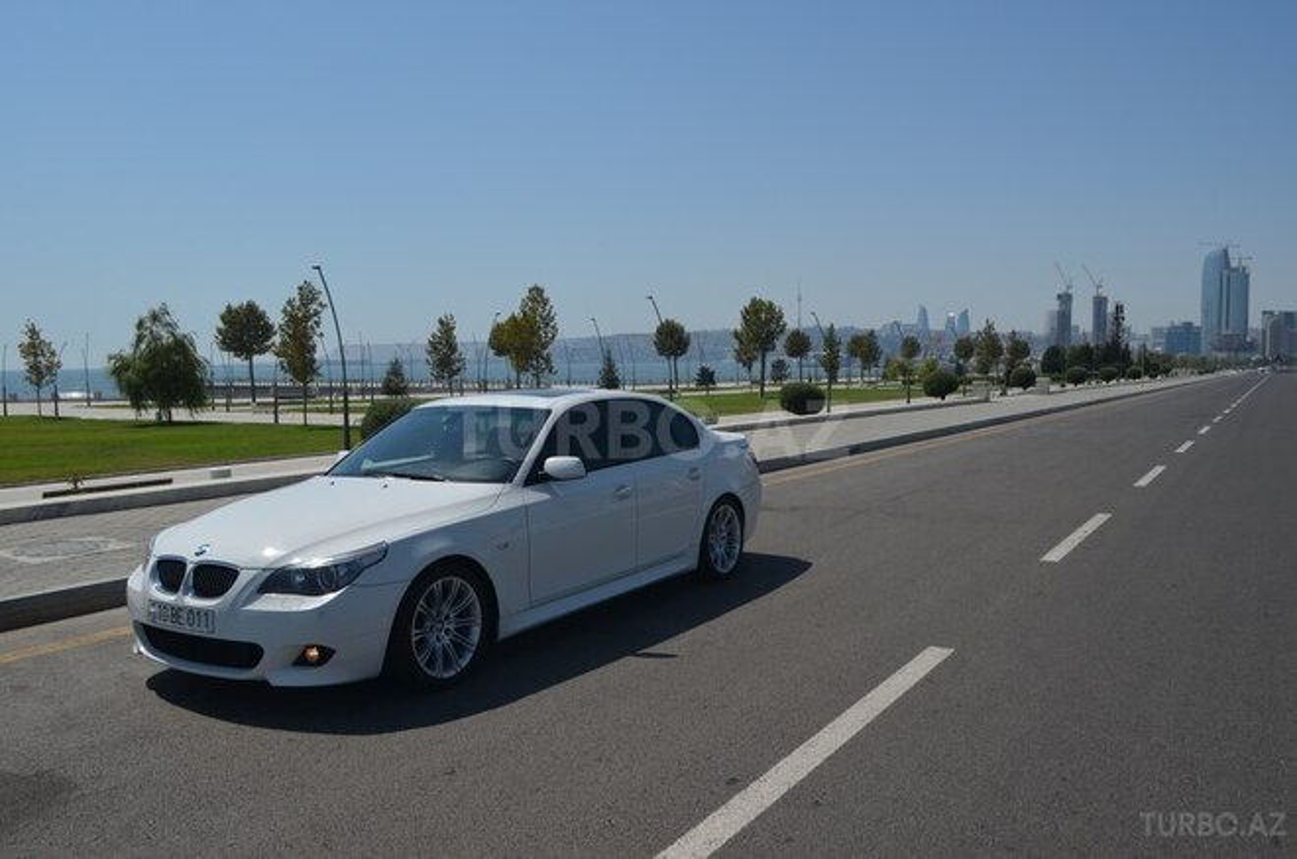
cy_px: 430
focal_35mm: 27
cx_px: 648
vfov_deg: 47.7
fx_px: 971
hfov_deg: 67.5
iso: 100
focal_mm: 18
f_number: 9
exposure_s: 1/320
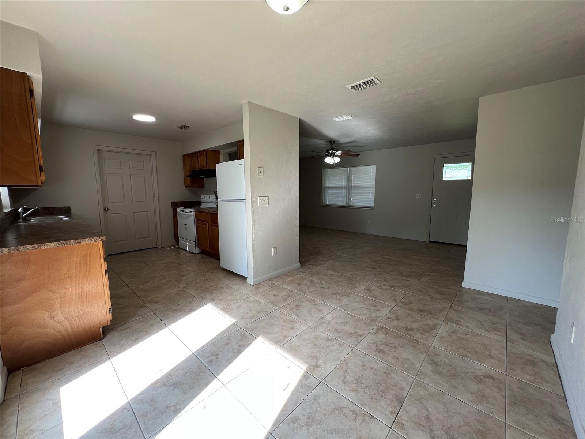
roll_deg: +0.2
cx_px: 292
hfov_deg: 106.2
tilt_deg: -7.8
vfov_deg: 89.9
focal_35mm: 13
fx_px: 220
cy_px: 220
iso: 64
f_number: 1.8
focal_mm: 1.57
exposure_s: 1/120
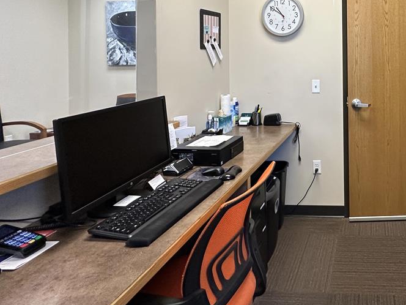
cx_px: 352
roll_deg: +0.3
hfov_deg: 57.7
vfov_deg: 48.0
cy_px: 54
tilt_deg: +0.3
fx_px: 317
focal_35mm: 27
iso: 250
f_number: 2.2
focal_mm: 2.22
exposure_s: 1/120
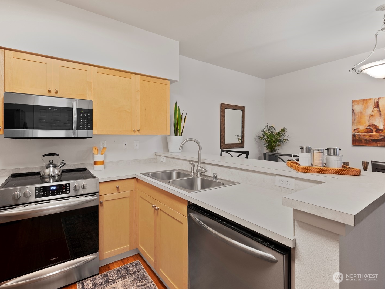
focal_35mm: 16
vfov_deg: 78.1
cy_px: 137
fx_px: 178
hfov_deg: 93.4
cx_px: 157
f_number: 8
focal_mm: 14
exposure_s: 1/1.25
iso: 250
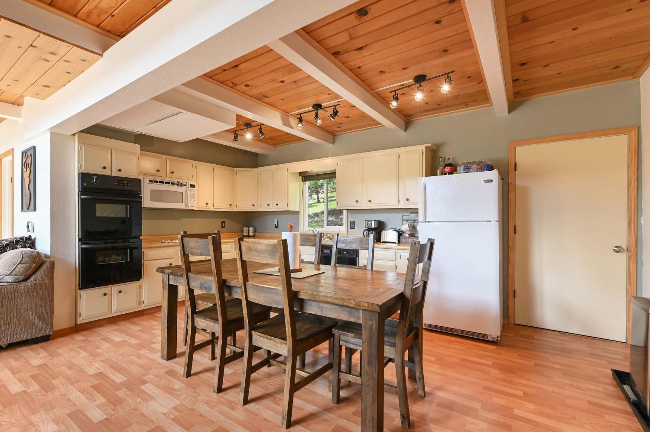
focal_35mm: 15
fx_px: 271
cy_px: 216
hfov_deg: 100.4
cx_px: 325
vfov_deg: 77.2
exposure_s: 1/320
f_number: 8
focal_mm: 15
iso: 4000
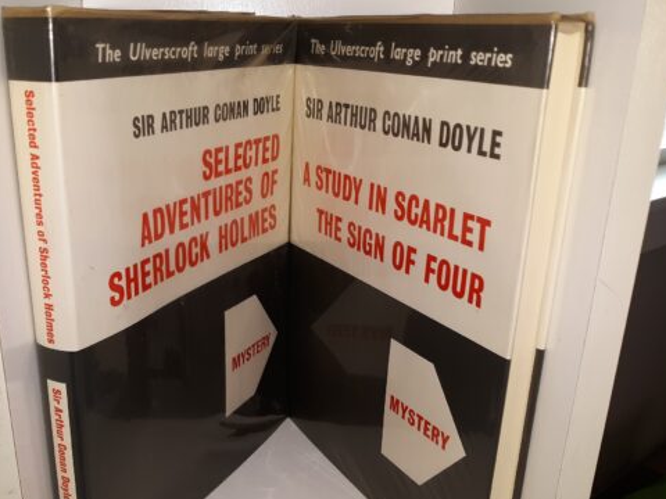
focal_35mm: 35
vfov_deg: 40.6
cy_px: 288
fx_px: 673
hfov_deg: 52.2
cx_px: 258
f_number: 1.7
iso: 50
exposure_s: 1/120
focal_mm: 3.7
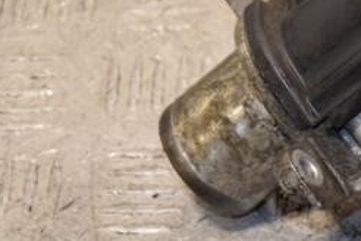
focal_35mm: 274
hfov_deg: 7.5
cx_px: 364
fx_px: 2750
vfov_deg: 5.0
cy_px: 78
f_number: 6.3
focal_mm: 75
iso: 800
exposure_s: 1/200
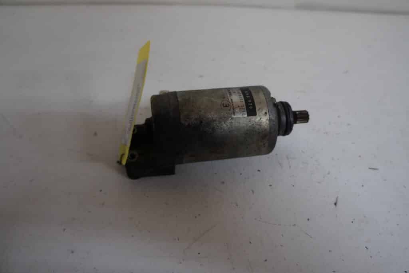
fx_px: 307
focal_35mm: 27
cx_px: 204
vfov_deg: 47.9
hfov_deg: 67.4
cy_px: 136
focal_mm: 18
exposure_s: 1/60
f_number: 4
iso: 640
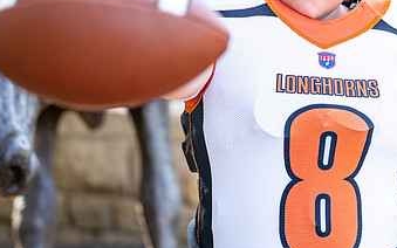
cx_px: 307
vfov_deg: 13.0
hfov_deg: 20.6
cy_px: 42
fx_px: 1082
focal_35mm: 100
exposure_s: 1/1000
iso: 250
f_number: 2.2
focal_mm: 50
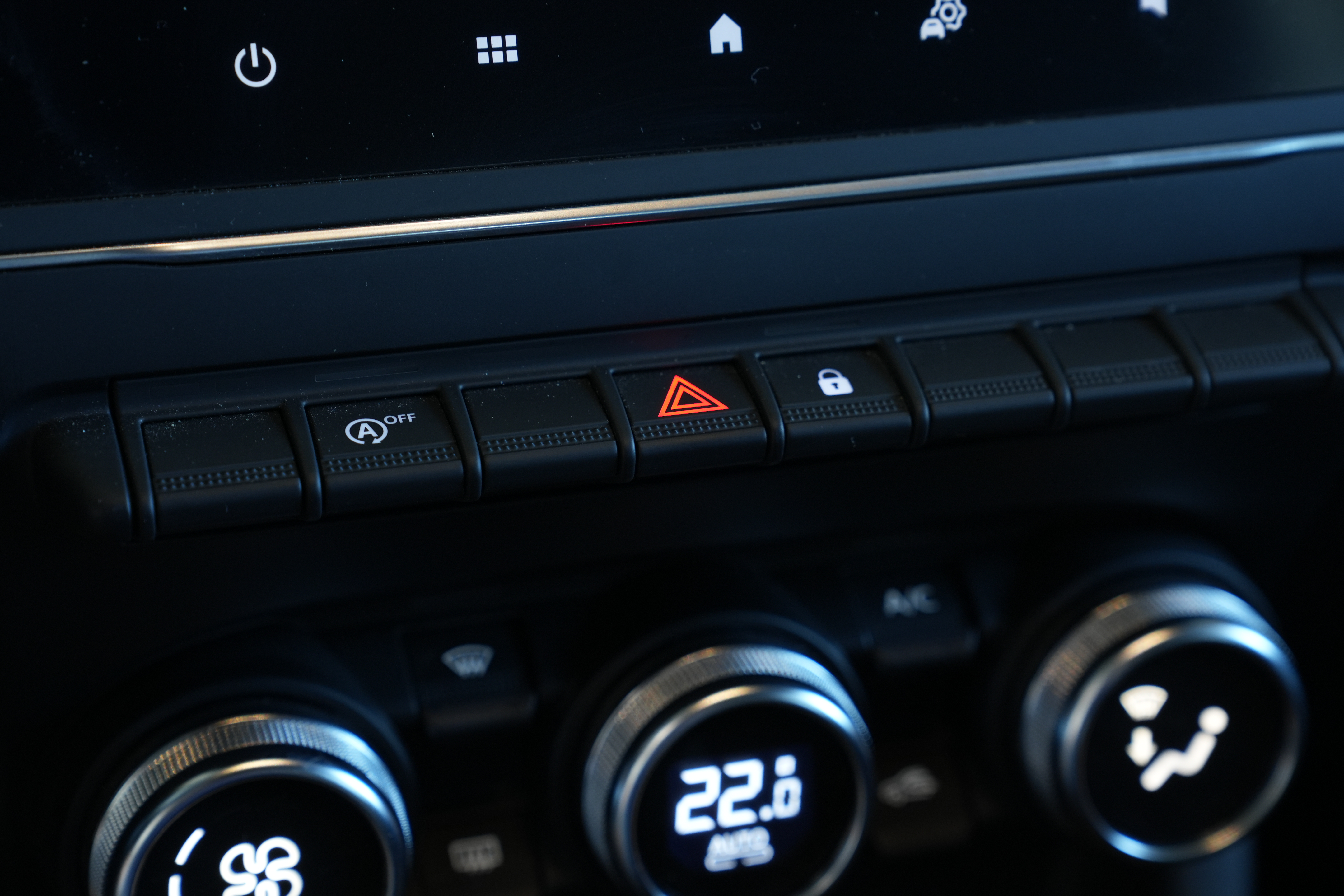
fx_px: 2613
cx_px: 672
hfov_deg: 28.8
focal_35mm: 70
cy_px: 448
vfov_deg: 19.5
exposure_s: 1/20
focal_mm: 70
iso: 1000
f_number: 5.6
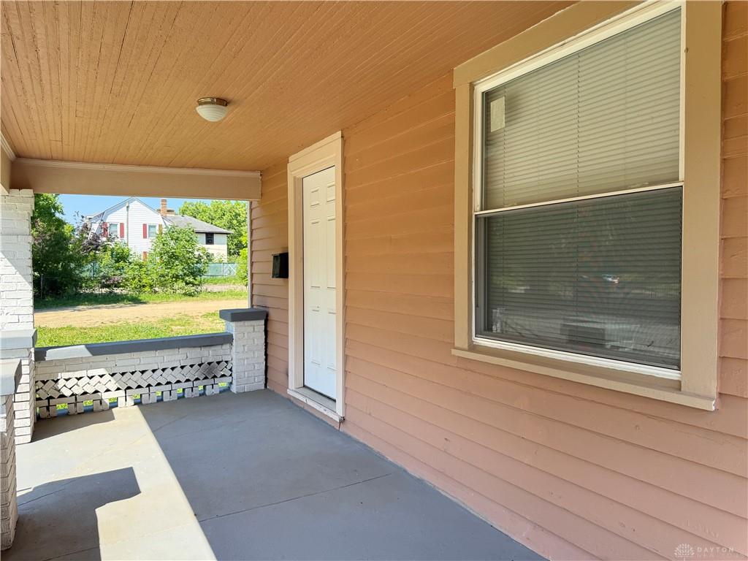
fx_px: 519
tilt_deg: -0.9
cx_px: 374
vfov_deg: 56.8
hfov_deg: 71.6
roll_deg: +0.1
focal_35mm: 24
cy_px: 280
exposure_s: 1/1271
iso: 100
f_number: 1.78
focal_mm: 6.76
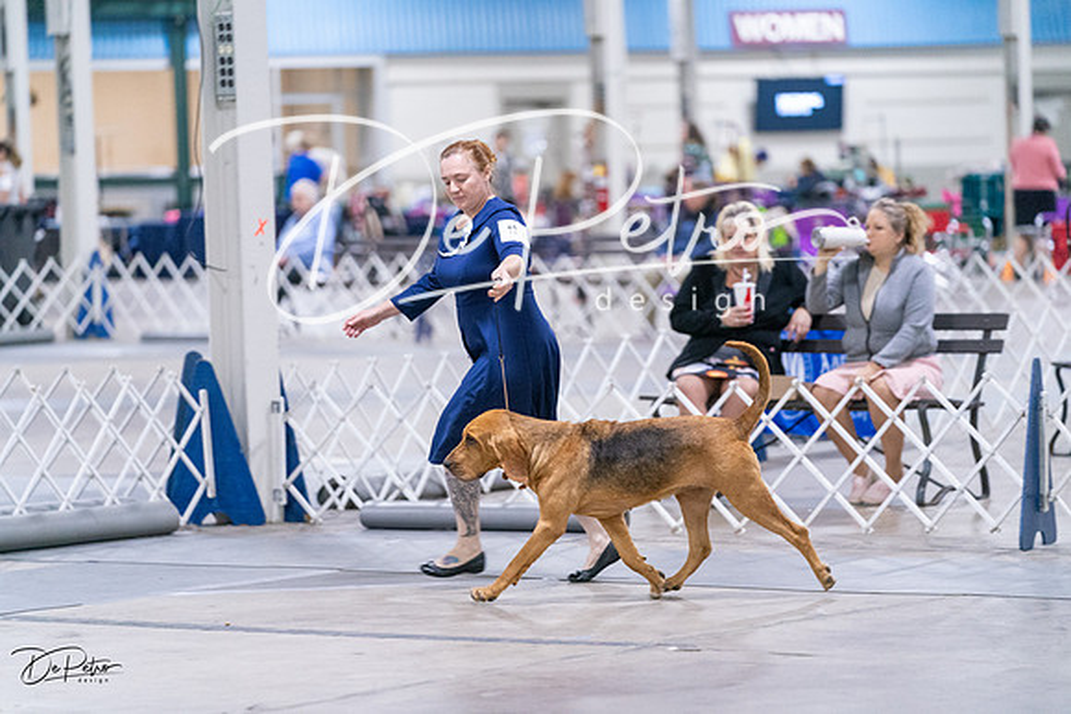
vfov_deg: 8.0
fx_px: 5088
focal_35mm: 171
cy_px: 357
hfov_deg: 12.0
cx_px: 536
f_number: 2.8
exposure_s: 1/250
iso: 6400
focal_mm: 171
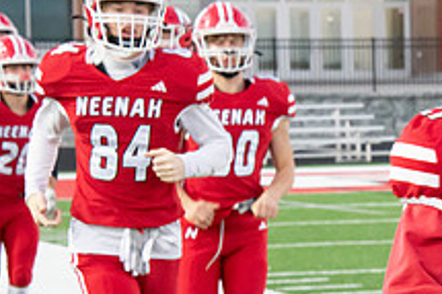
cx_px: 477
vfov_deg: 4.4
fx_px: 3840
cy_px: 285
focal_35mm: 313
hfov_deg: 6.6
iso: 8000
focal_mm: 116
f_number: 9
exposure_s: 1/250
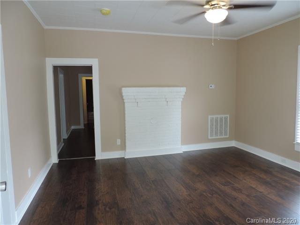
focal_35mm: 24
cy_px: 112
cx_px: 150
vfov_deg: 56.8
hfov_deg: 71.6
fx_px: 208
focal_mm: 4.3
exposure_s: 1/30
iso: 200
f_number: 3
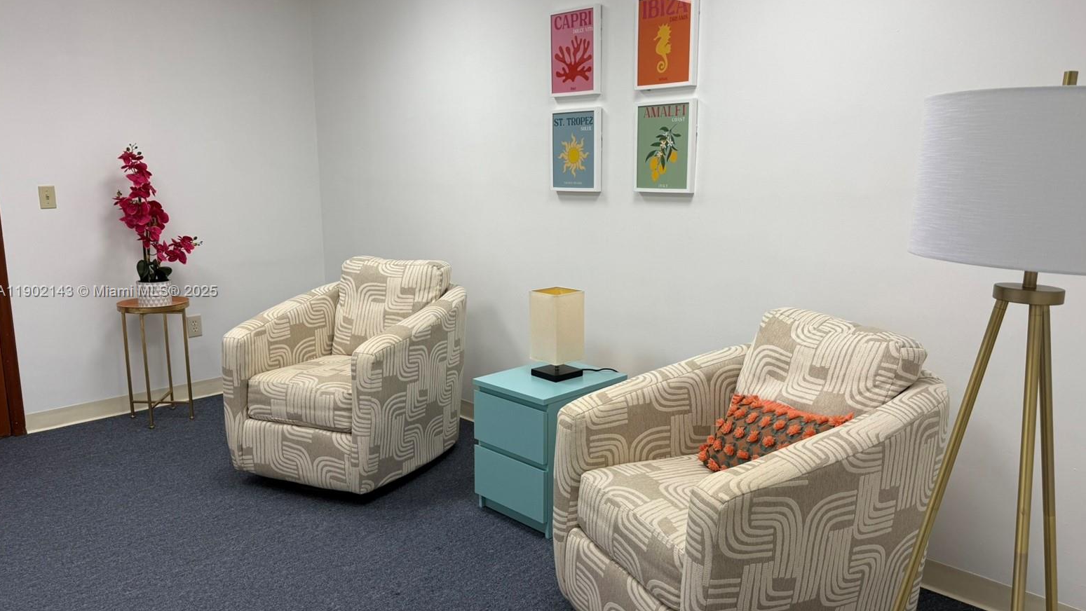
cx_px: 554
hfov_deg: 69.8
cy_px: 292
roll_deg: +0.0
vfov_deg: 42.9
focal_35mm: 27
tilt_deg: -9.9
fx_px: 778
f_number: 1.78
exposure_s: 1/120
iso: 80
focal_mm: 6.76
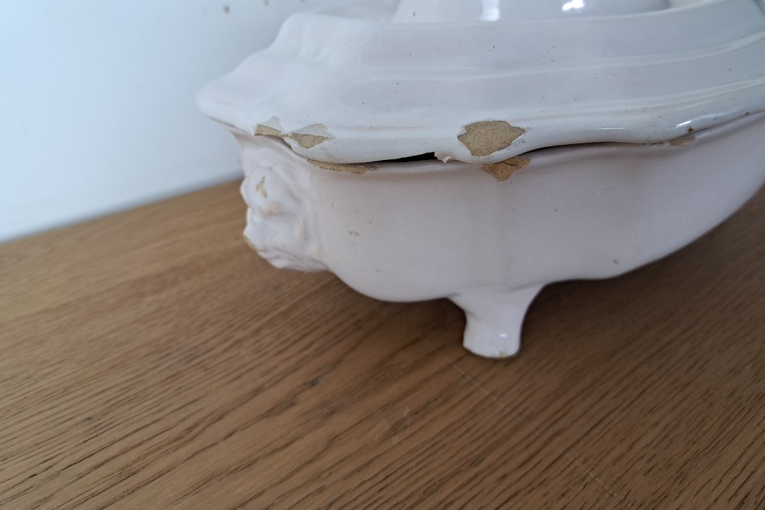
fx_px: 552
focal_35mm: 26
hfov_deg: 69.4
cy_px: 216
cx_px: 377
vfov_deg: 49.4
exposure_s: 1/50
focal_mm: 5.23
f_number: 1.8
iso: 160
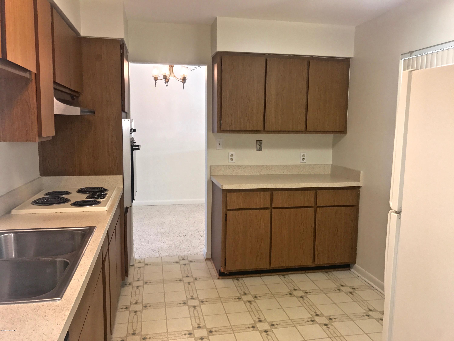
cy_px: 170
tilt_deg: -6.3
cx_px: 227
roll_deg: -0.3
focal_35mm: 28
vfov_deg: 49.7
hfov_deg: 63.4
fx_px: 367
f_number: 1.8
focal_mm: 3.99
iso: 20
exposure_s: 1/31
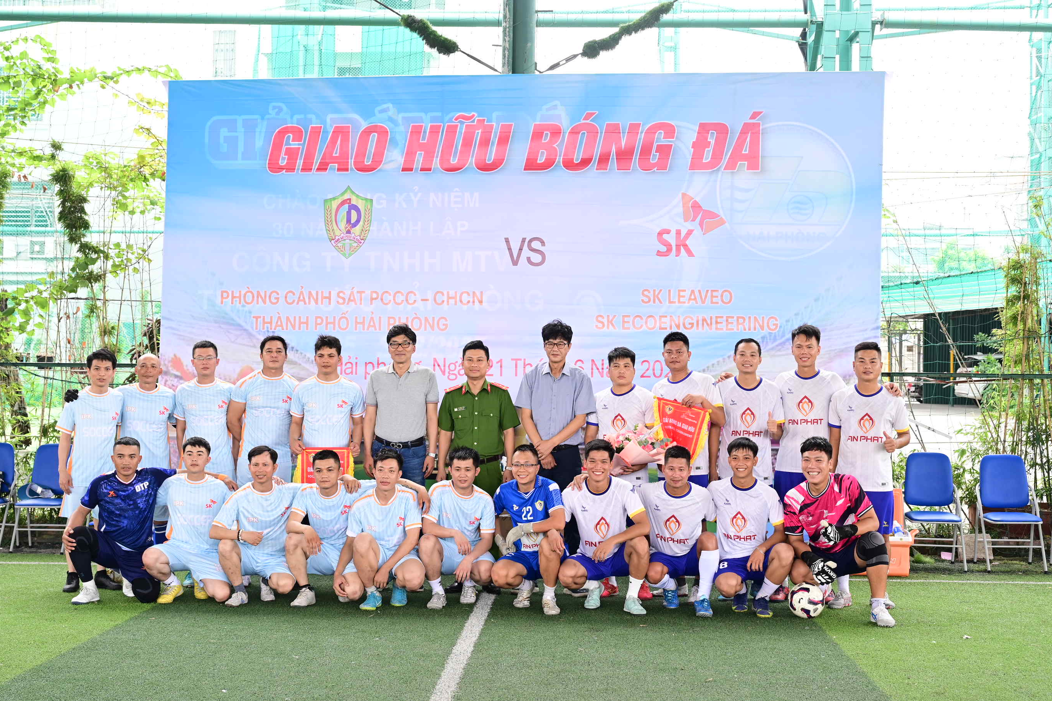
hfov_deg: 38.9
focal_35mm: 51
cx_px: 482
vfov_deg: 26.5
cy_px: 349
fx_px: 1490
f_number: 5
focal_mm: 46
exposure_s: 1/100
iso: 800
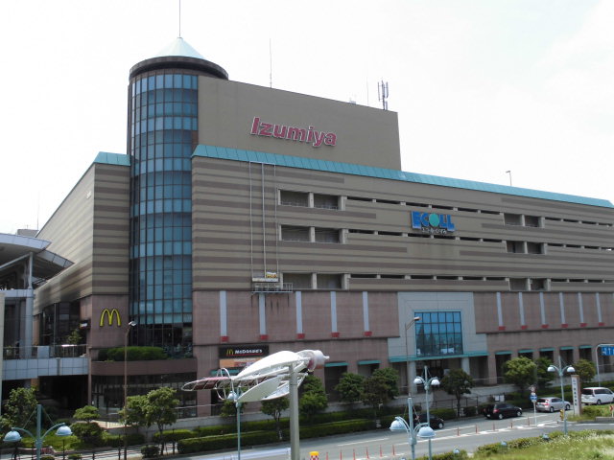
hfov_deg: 54.0
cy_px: 230
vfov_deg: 41.8
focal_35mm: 34
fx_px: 603
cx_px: 307
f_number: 4
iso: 100
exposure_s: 1/320
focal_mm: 6.1
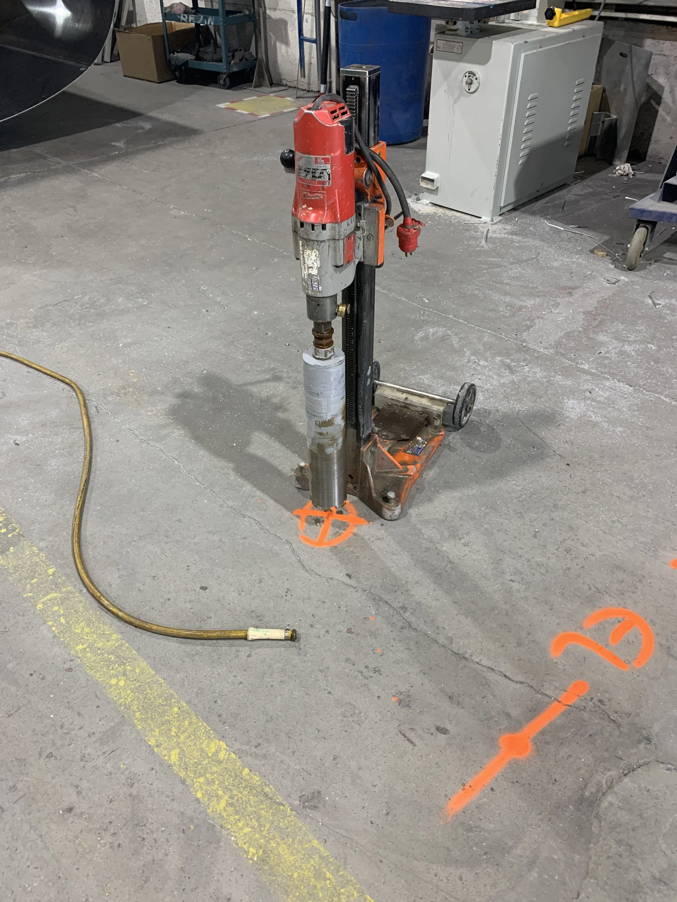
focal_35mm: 26
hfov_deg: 53.1
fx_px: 678
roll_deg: +1.7
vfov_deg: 67.3
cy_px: 451
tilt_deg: -37.0
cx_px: 338
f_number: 1.8
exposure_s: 1/63
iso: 100
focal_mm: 4.25
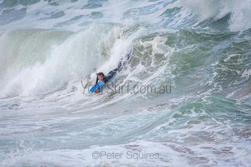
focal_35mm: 750
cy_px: 84
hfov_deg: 2.7
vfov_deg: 1.8
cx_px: 126
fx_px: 5230
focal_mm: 500
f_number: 5.6
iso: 220
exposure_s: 1/1000
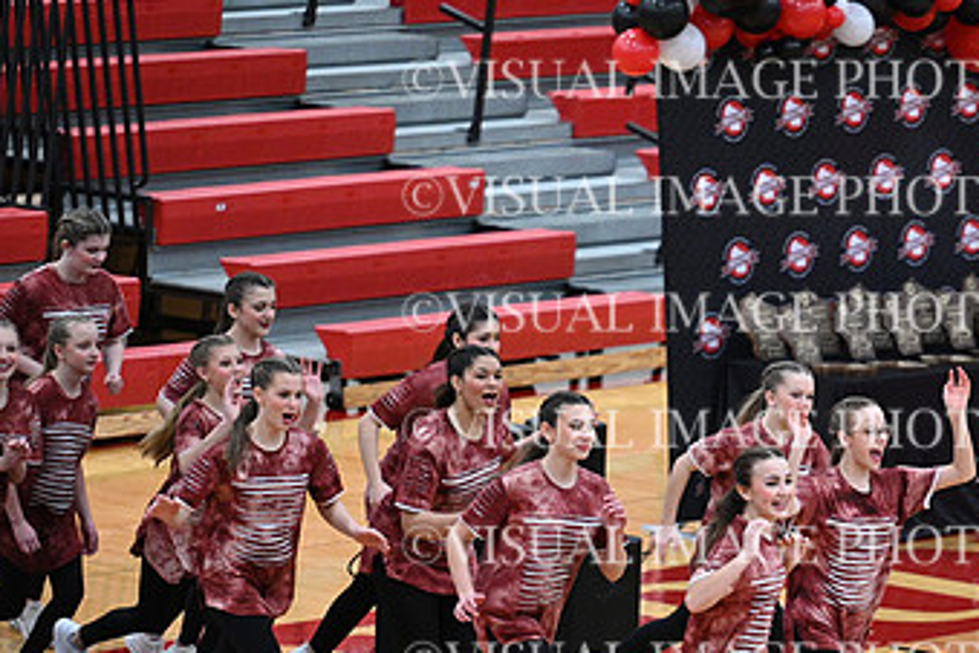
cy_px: 487
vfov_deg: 5.9
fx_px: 6281
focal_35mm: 231
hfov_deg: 8.9
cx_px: 820
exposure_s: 1/400
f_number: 2.8
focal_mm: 135
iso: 4000
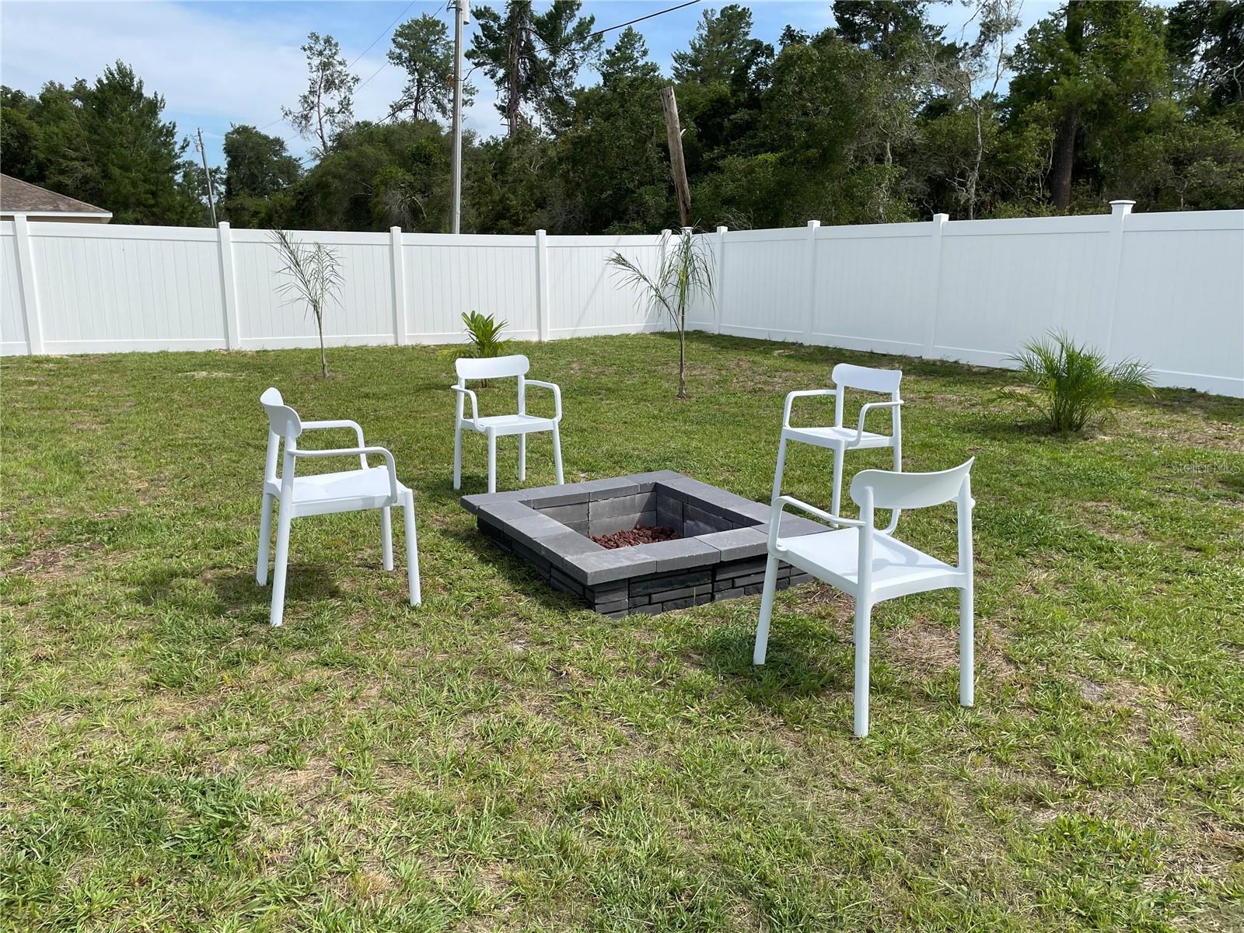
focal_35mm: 26
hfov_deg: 67.3
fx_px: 934
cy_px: 466
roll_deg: -0.1
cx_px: 622
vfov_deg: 53.1
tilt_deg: -11.9
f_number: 1.6
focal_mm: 4.2
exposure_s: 1/3509
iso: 32
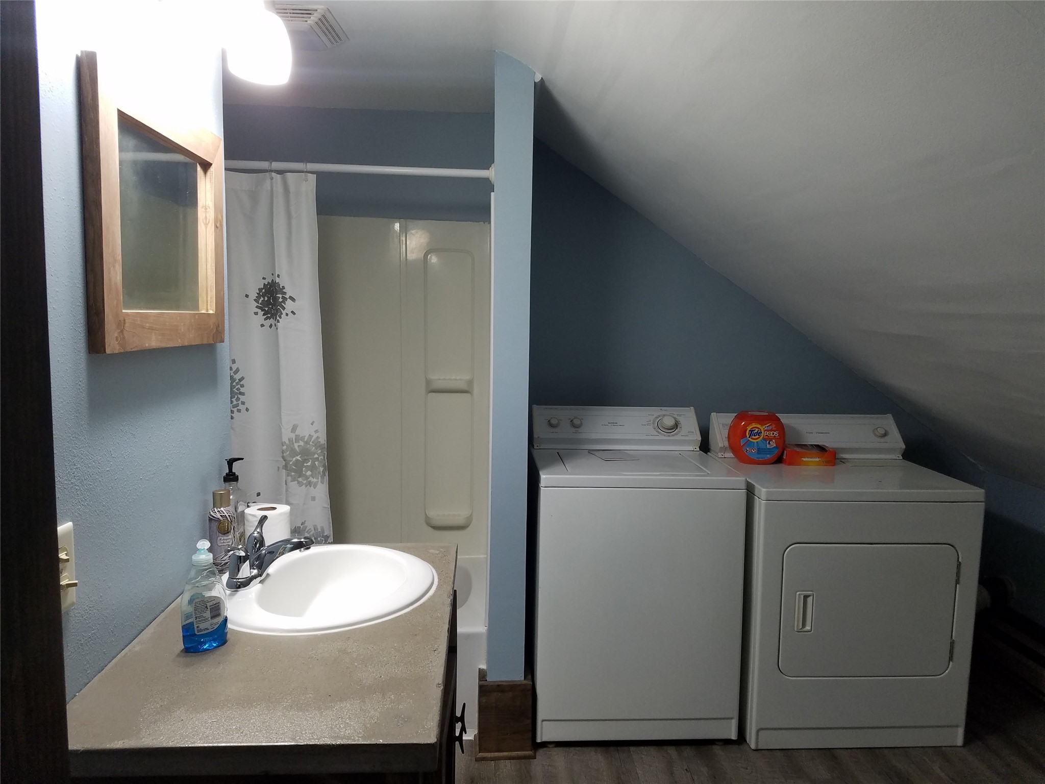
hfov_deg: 67.3
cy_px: 392
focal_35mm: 26
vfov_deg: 53.1
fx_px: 785
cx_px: 522
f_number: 1.7
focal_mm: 4.2
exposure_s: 1/60
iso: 100
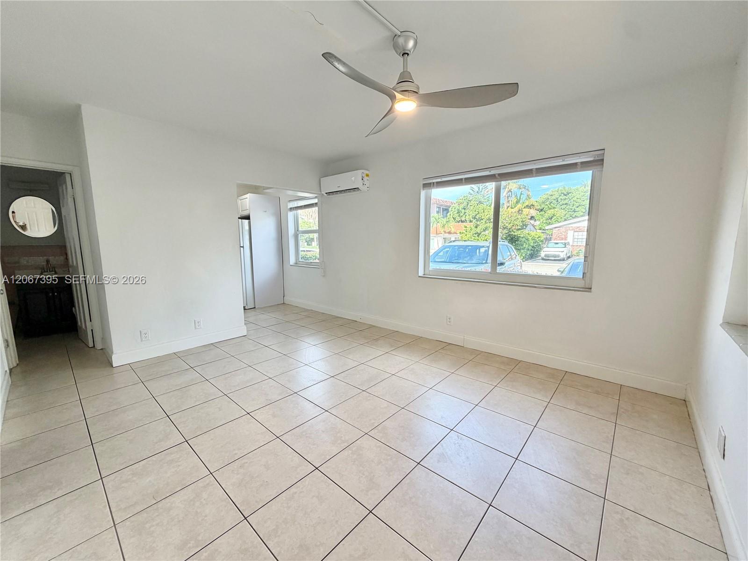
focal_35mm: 14
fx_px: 303
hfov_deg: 102.1
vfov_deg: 85.7
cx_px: 374
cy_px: 280
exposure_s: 1/120
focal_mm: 2.22
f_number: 2.2
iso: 125
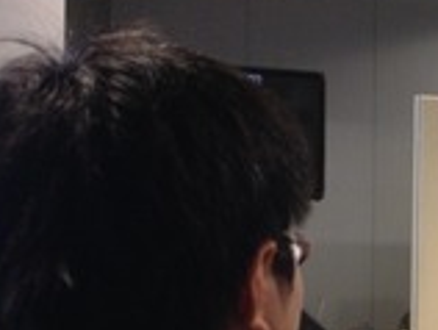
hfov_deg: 19.5
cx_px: 557
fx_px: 1179
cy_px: 262
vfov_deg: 15.8
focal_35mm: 93
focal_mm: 4.28
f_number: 2.4
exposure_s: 1/20
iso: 250
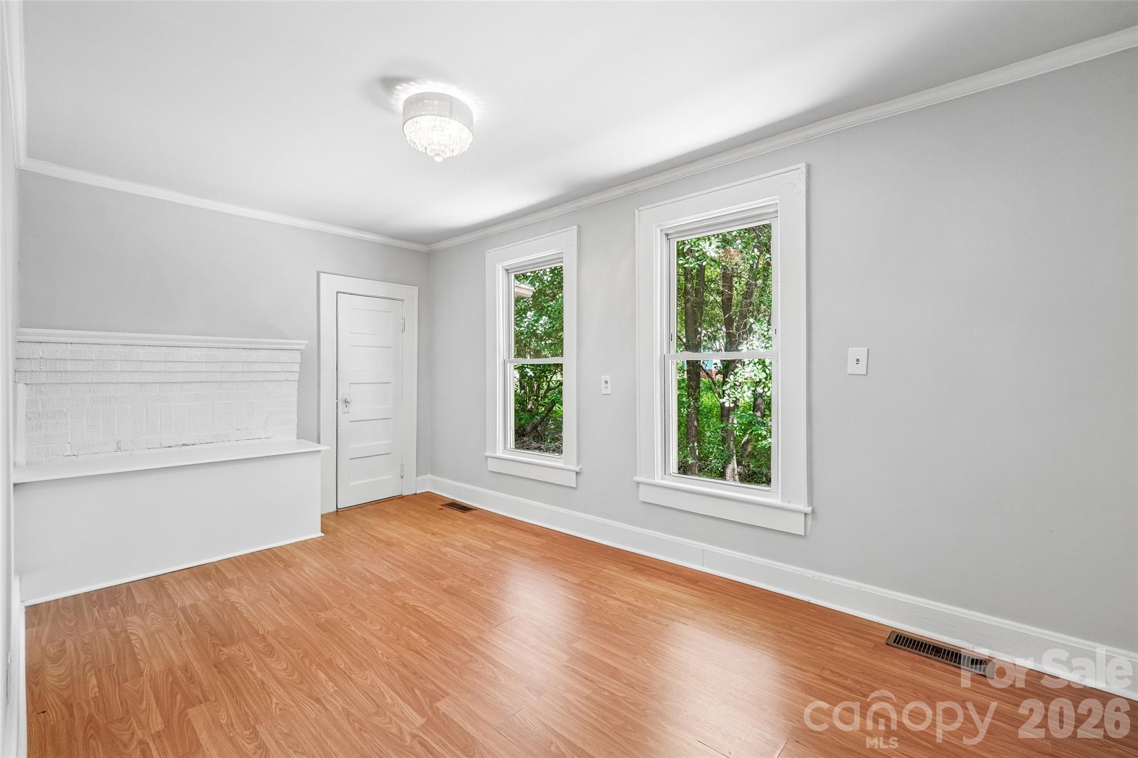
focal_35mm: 15
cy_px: 379
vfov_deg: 77.3
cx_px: 569
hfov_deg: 100.4
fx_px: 474
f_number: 8
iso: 400
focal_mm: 10
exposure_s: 1/8
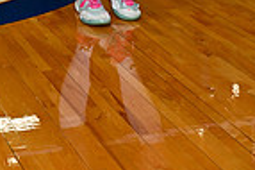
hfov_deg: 18.6
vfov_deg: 10.9
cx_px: 32
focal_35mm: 109
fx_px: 768
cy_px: -217
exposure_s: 1/200
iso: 400
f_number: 6.3
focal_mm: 34.5
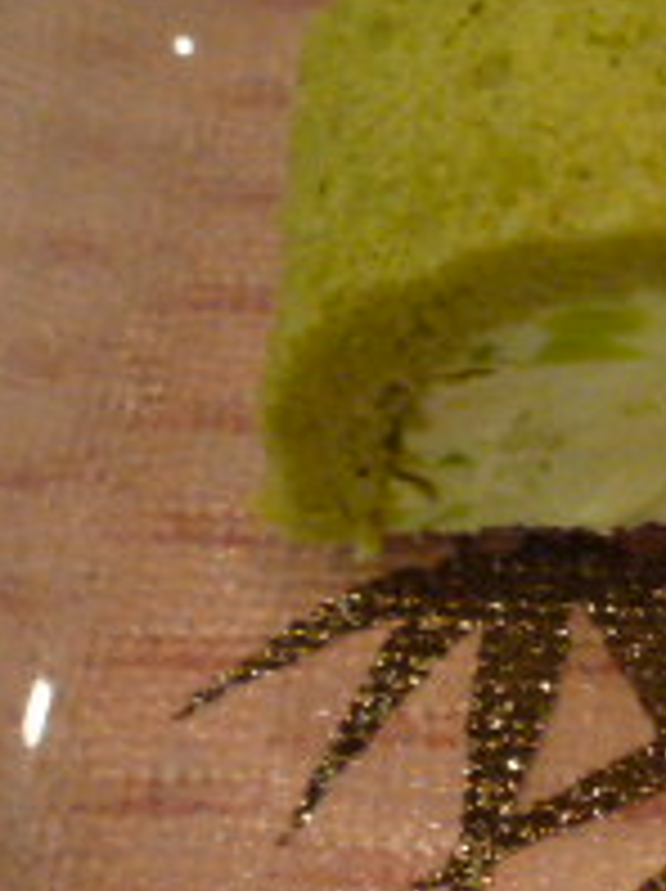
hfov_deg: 17.2
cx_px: 842
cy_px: 626
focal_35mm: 81
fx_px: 2082
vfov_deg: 24.0
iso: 400
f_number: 2.8
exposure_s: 1/20
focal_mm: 4.4
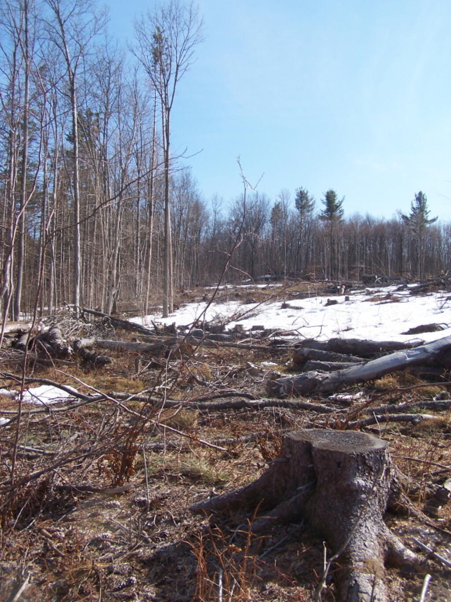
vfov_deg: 49.0
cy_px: 301
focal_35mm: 38
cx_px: 226
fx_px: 660
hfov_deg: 37.7
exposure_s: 1/640
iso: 80
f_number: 4
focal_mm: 6.3
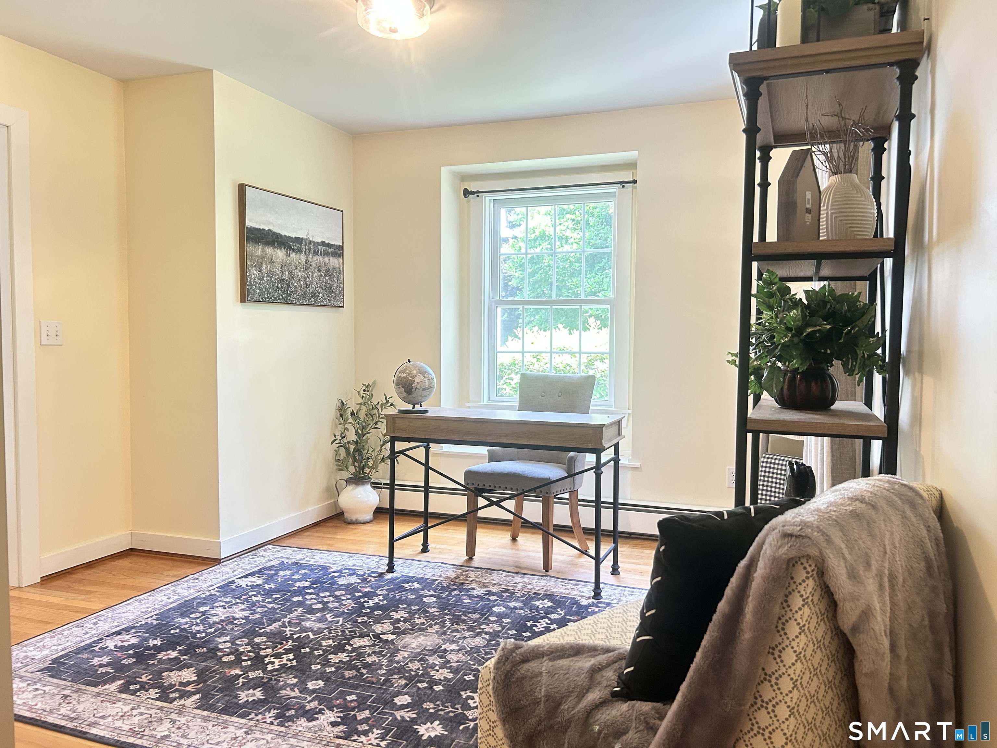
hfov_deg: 67.3
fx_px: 749
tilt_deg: -2.7
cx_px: 498
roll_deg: -0.1
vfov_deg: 53.1
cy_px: 374
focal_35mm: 26
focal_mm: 5.7
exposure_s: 1/60
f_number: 1.5
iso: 200
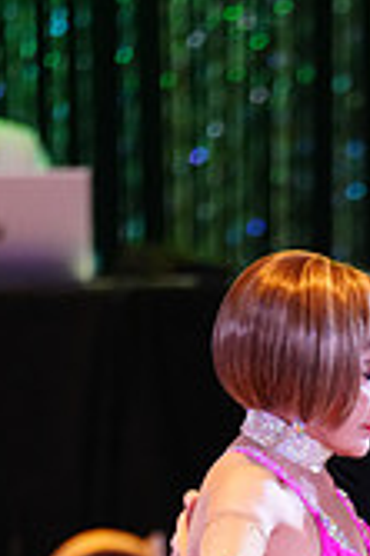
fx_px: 10736
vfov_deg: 3.0
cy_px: 742
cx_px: 572
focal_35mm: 695
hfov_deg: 2.0
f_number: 2.8
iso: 5000
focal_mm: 200
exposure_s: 1/320
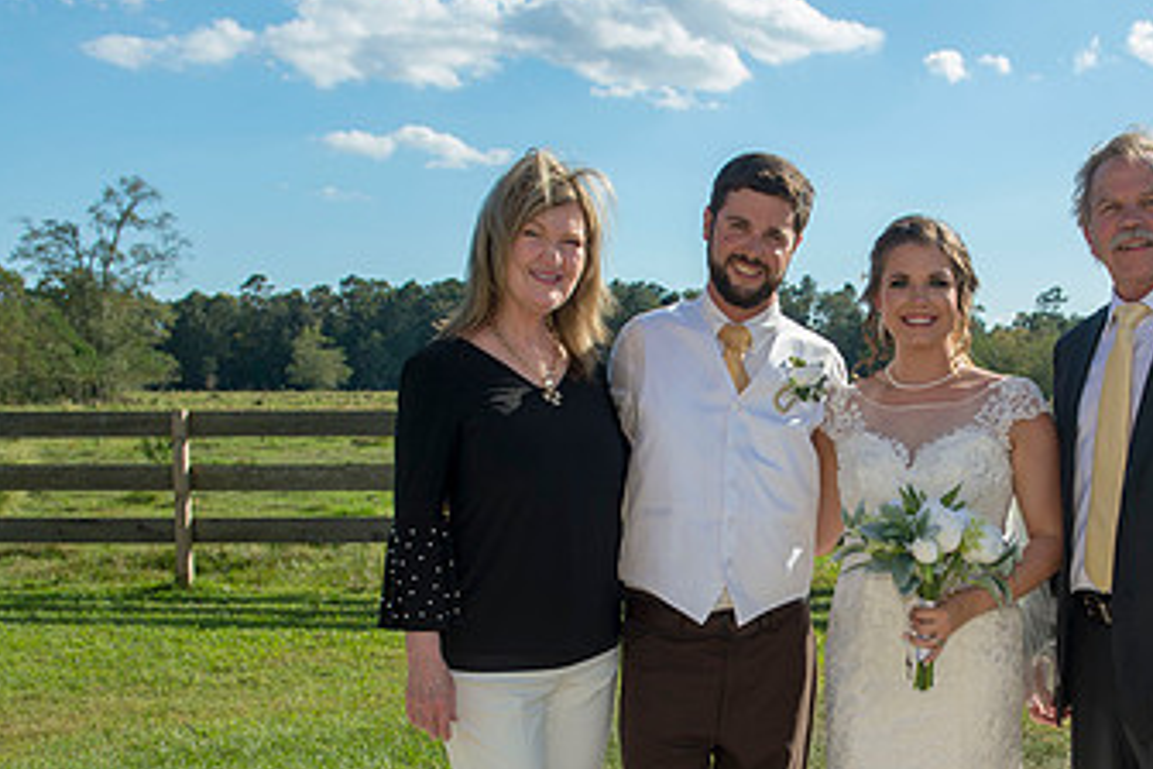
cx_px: 817
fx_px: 1601
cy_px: 611
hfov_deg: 38.9
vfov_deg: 26.5
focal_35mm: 50
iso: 200
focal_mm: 29
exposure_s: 1/500
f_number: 6.3
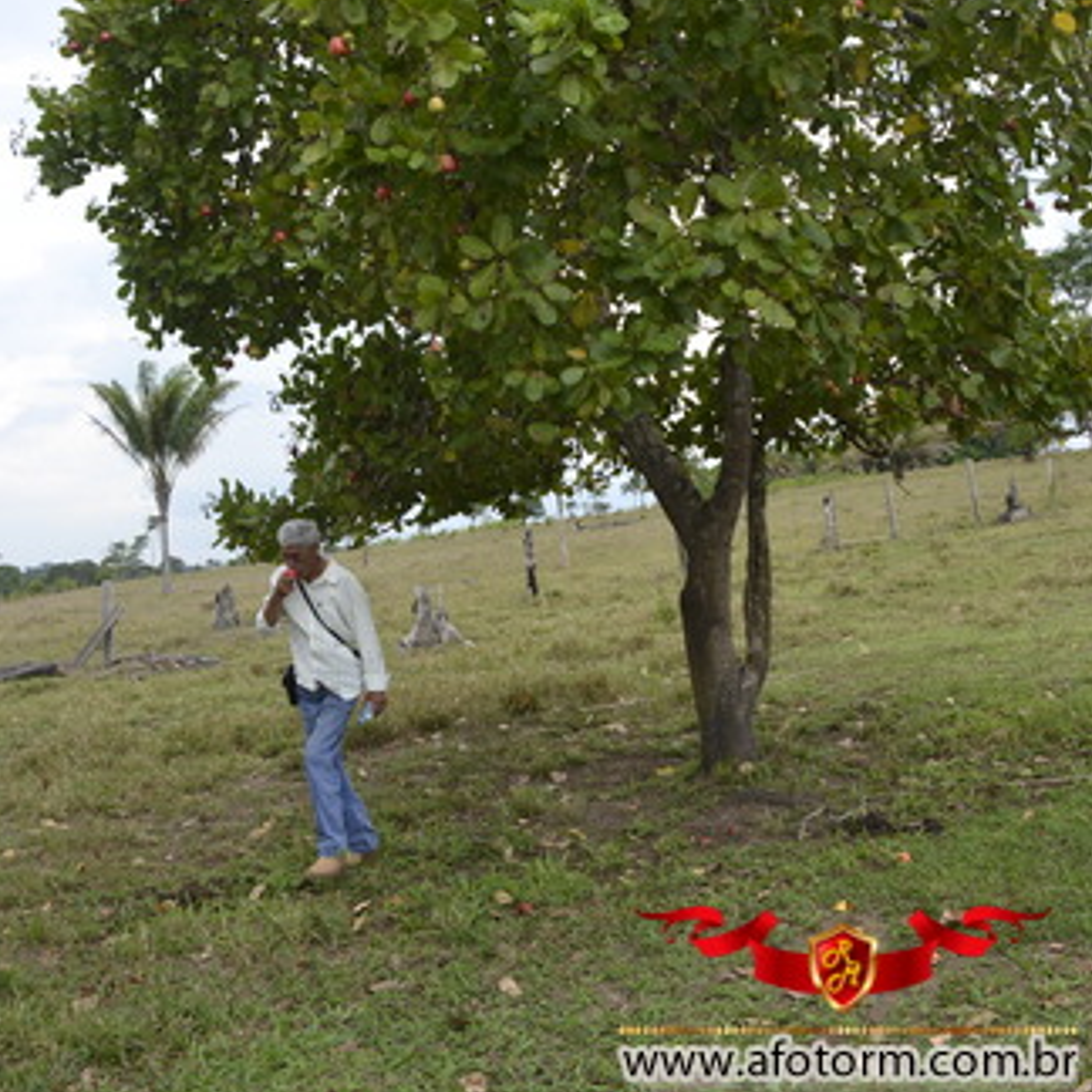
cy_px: 295
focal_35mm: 39
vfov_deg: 41.8
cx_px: 549
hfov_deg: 42.8
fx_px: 1392
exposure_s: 1/160
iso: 100
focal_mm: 20
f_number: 6.3
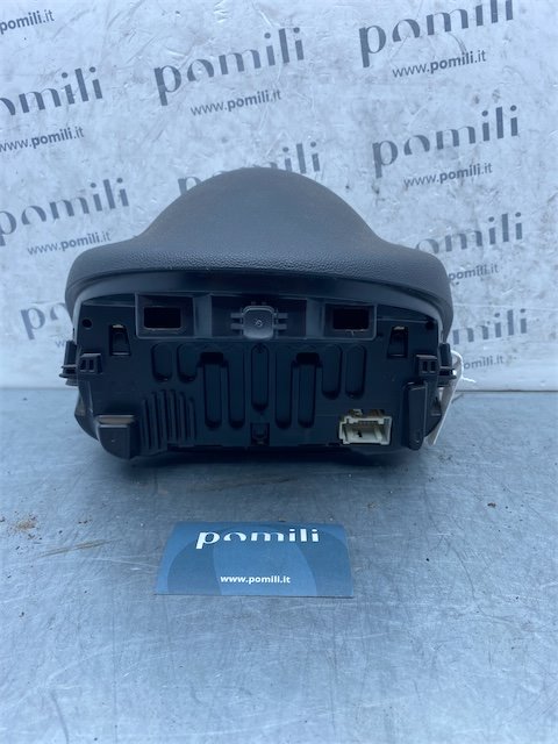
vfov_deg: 67.3
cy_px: 372
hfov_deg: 53.1
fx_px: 559
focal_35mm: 26
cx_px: 279
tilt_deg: -18.5
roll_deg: -0.5
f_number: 1.8
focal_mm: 4.25
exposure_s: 1/489
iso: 32
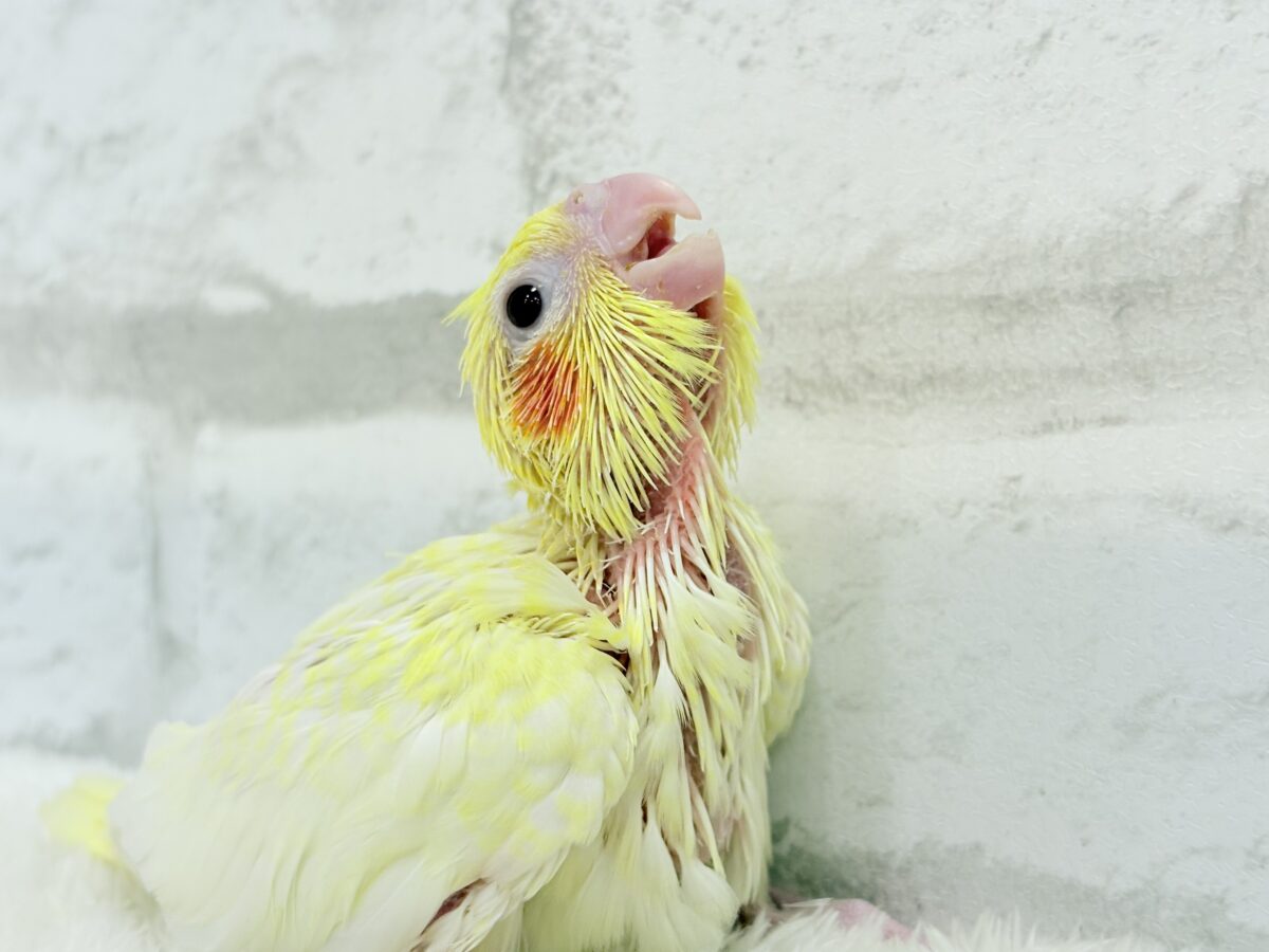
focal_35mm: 52
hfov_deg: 36.8
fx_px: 1906
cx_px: 634
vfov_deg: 28.0
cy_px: 476
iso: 64
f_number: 1.6
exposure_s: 1/100
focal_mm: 5.96
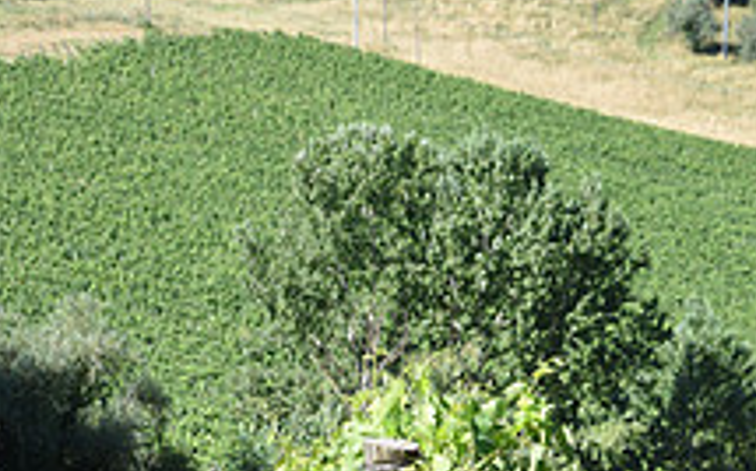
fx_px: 3685
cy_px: 627
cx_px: 693
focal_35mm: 179
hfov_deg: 11.6
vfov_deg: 7.2
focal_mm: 65
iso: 125
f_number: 8
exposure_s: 1/200
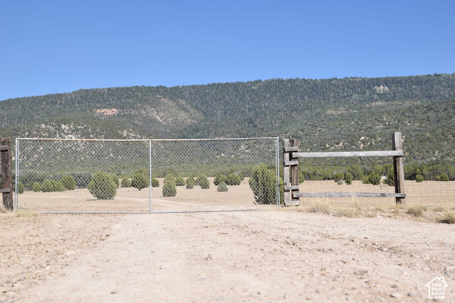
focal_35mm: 51
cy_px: 152
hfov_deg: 38.9
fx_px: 644
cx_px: 228
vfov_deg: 26.5
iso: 100
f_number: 8
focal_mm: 34
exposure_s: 1/250
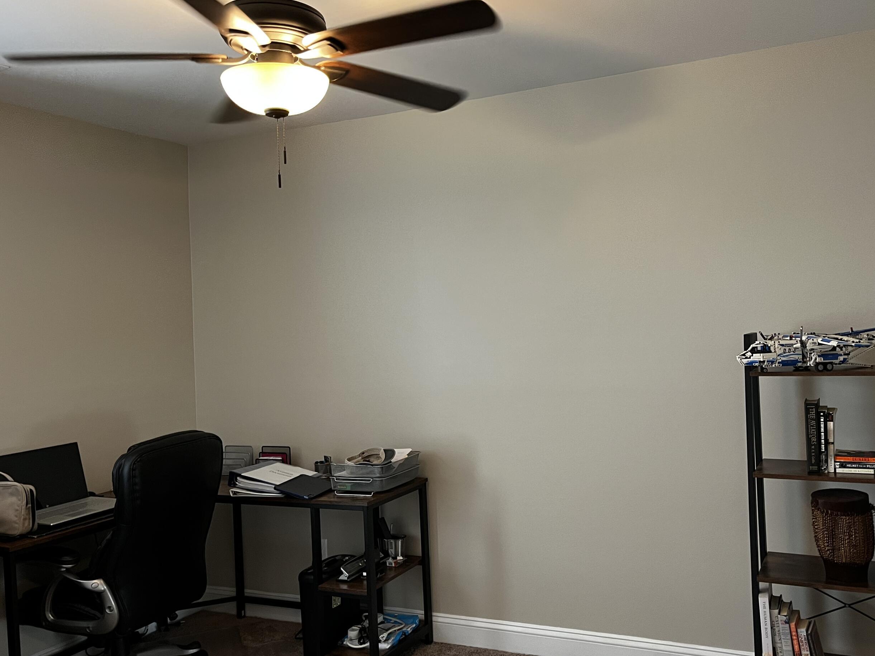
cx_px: 481
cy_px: 306
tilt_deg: +0.9
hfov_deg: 56.7
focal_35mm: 32
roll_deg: +2.0
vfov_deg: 44.1
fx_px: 809
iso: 200
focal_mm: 5.1
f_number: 1.6
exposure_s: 1/60
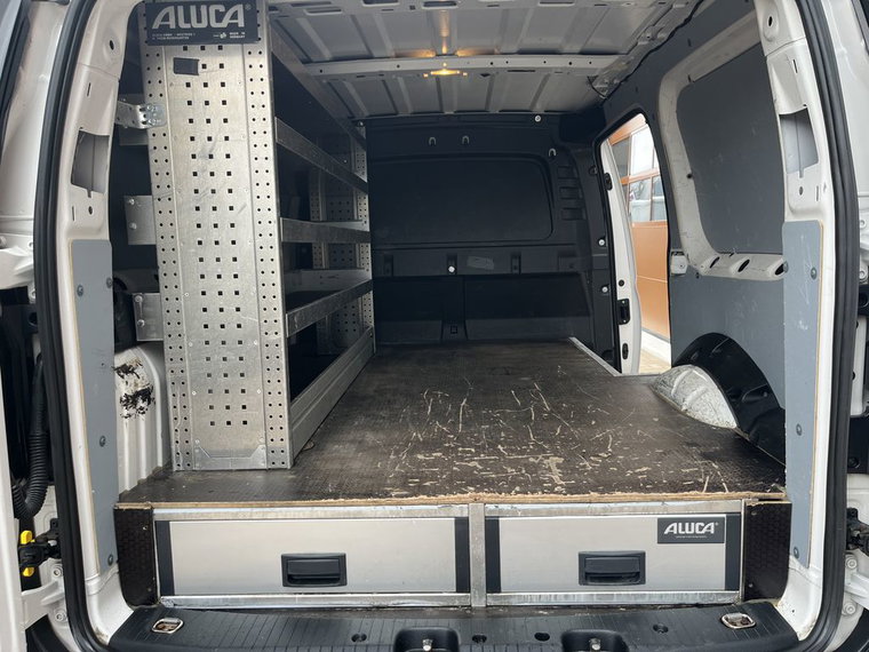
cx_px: 434
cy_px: 326
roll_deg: +0.1
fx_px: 653
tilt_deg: -8.4
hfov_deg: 67.3
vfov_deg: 53.1
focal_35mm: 26
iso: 64
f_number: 1.6
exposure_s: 1/122
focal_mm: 5.1
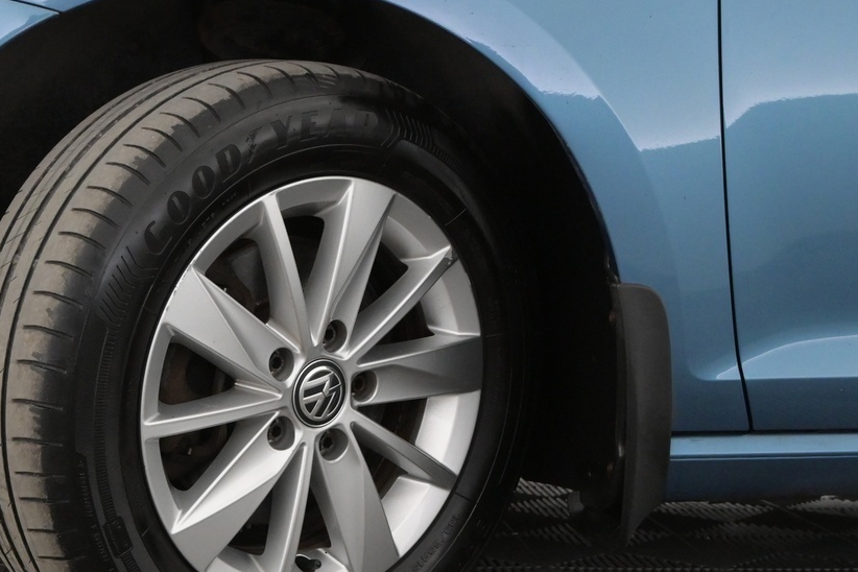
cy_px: 310
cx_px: 259
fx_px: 1549
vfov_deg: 20.9
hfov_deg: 30.6
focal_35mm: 65
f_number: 5
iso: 2500
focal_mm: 22
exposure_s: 1/100
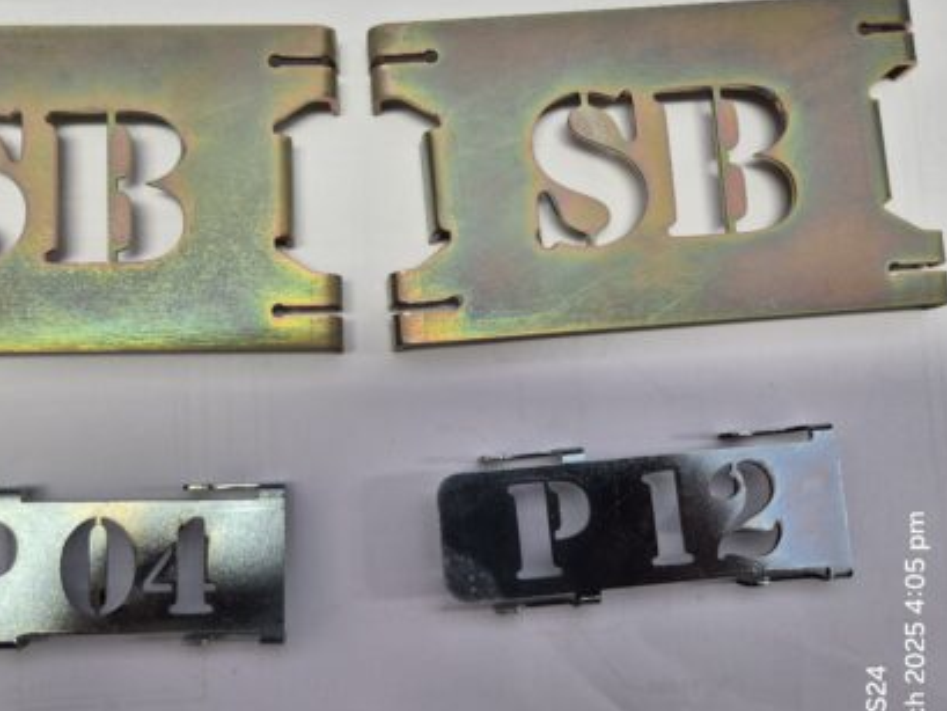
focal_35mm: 30
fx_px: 821
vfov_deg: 46.7
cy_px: 401
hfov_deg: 59.4
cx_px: 372
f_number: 1.8
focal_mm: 5.4
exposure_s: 1/100
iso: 100
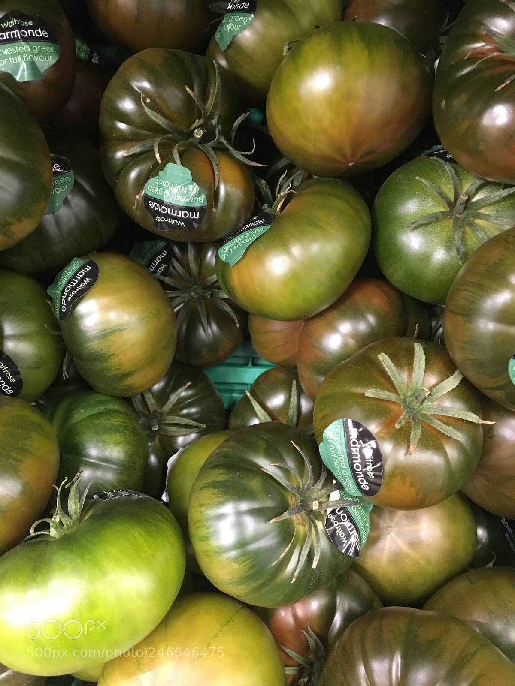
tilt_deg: -70.1
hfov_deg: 48.2
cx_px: 258
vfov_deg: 61.7
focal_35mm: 29
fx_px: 575
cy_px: 343
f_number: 2.2
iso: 250
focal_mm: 4.15
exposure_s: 1/17
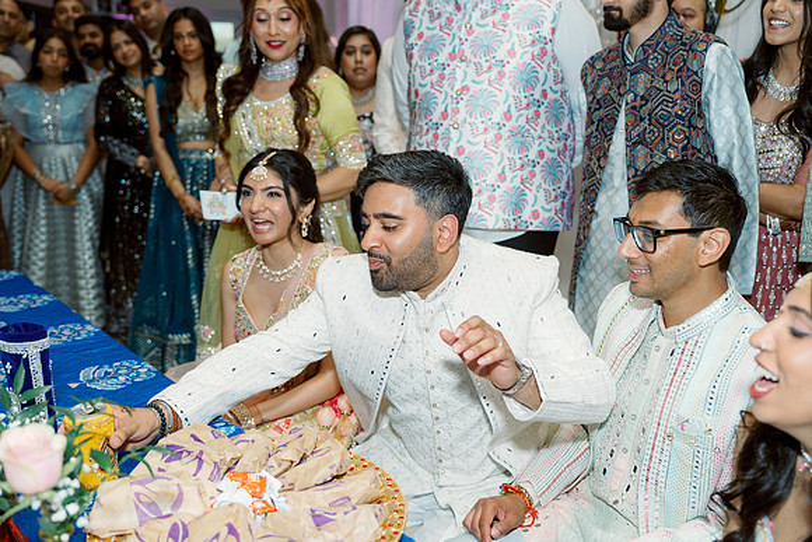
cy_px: 271
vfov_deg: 37.9
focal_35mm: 35
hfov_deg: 54.4
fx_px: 790
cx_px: 406
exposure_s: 1/250
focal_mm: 35
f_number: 2.8
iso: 500
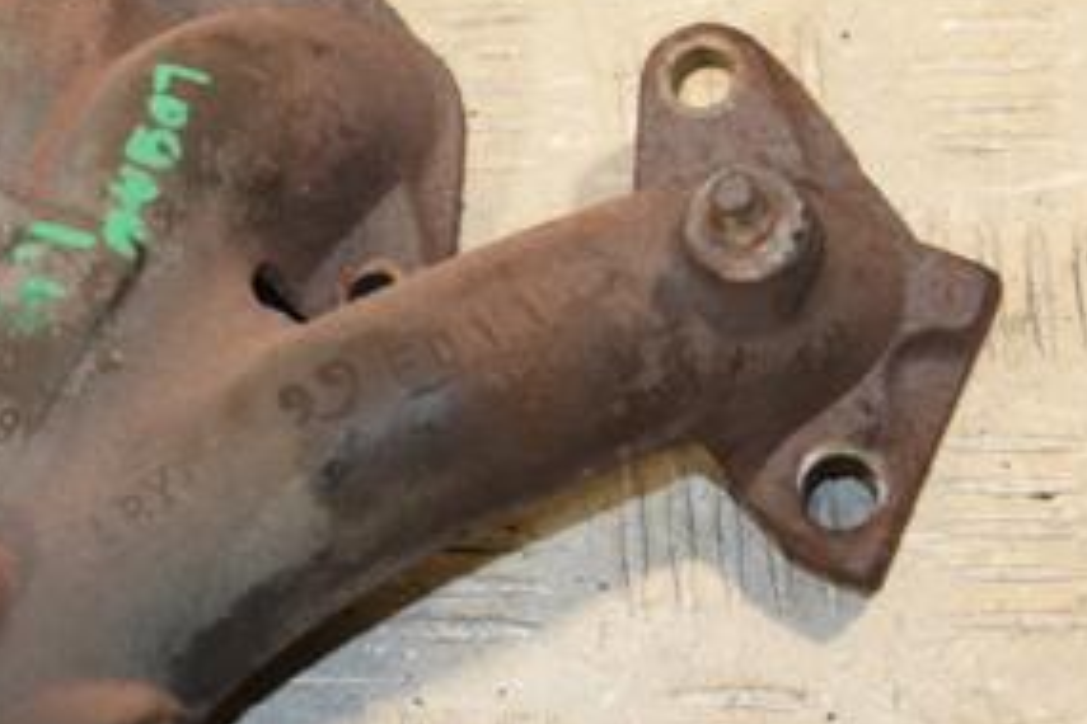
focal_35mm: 120
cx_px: 80
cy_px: 343
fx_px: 3623
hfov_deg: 16.8
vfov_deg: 11.4
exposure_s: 1/200
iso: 800
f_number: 6.3
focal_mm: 38
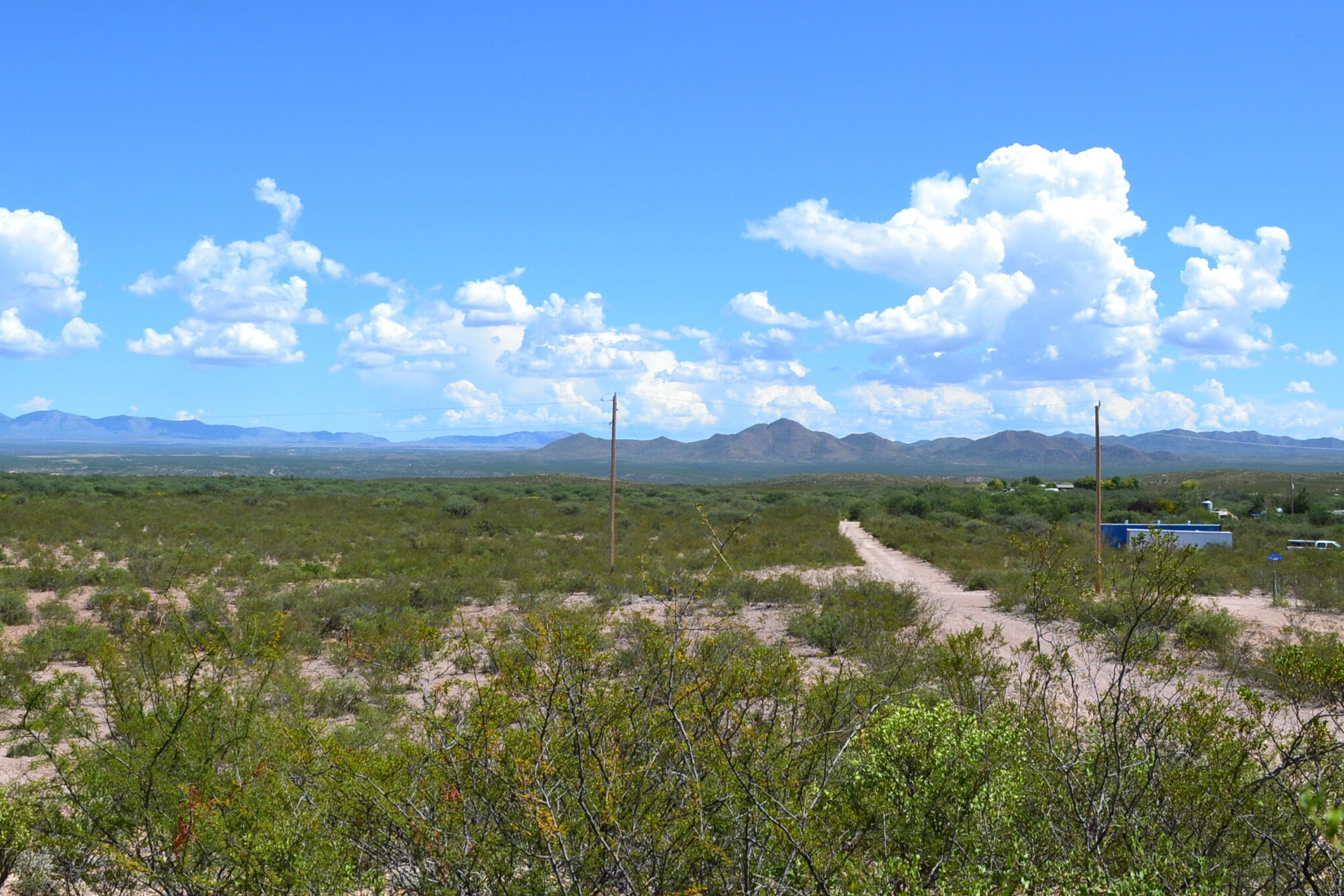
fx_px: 1493
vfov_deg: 33.2
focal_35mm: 40
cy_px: 334
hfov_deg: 48.5
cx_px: 680
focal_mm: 18
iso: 320
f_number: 11
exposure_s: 1/500
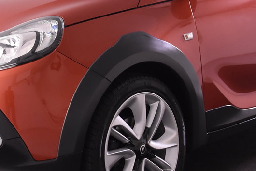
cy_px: 48
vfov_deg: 15.6
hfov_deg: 23.3
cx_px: 90
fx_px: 618
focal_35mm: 87
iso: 1600
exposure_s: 1/60
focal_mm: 24
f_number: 4
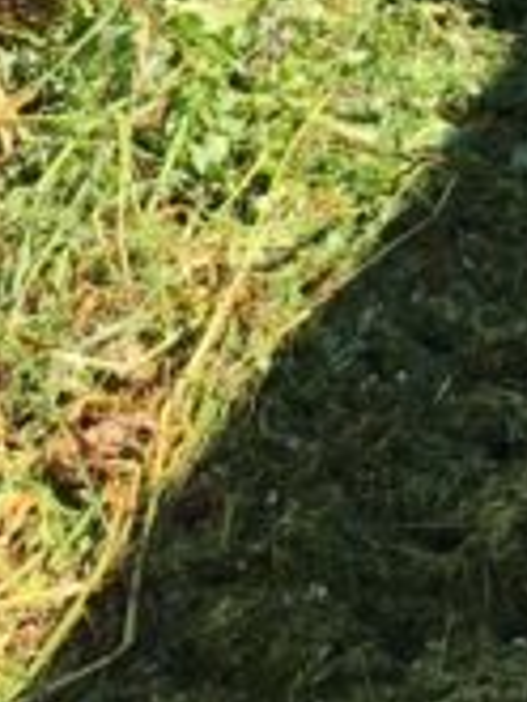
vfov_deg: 10.5
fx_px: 3649
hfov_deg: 8.3
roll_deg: -3.3
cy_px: -447
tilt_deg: -7.3
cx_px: 293
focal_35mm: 180
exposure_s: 1/1012
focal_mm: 4.15
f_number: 2.2
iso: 25
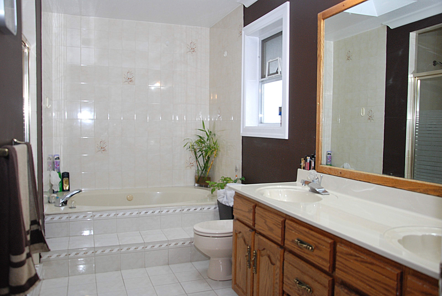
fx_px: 387
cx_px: 221
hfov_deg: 59.4
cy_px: 148
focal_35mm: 32
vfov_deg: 41.8
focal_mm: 21
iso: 400
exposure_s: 1/60
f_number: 4.5
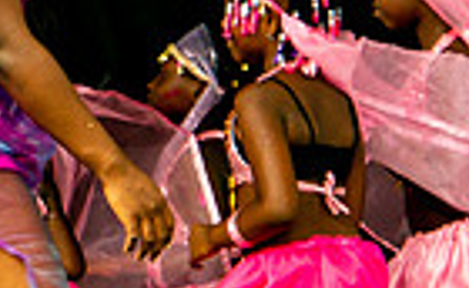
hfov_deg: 2.1
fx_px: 12632
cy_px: -146
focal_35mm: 993
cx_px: -744
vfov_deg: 1.3
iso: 160
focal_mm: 130
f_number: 5.6
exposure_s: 1/200
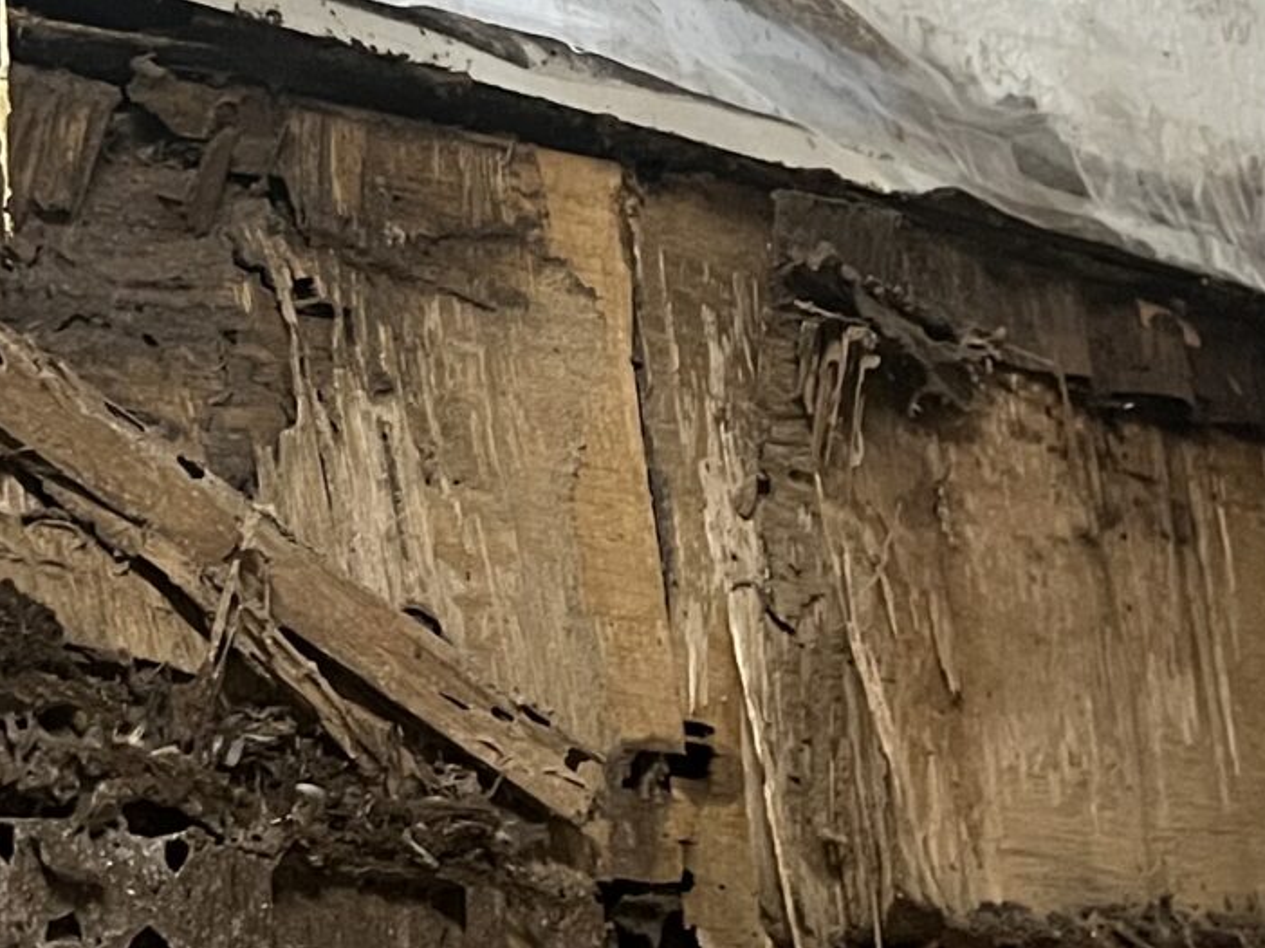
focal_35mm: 95
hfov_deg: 20.2
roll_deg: +1.9
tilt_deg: +19.6
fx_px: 3470
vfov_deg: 15.3
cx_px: 72
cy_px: 56
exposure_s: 1/60
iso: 500
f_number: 1.5
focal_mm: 5.7
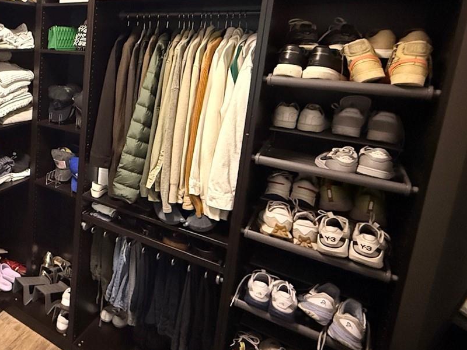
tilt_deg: -10.1
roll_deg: -1.8
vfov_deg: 48.4
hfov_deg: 52.2
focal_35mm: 28
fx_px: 378
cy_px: 102
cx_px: 13
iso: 1600
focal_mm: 2.22
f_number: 2.2
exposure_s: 1/40
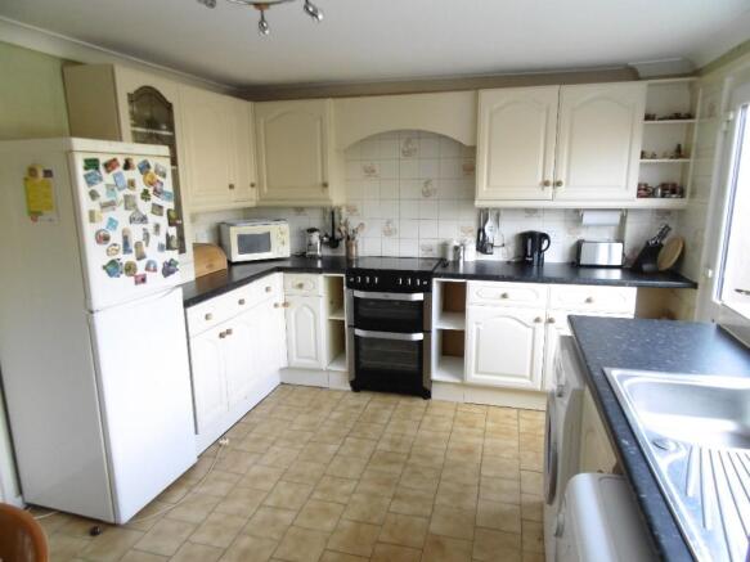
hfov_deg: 76.4
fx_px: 477
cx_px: 375
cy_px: 281
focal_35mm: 22
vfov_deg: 61.1
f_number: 3
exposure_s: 1/60
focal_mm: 4
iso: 250
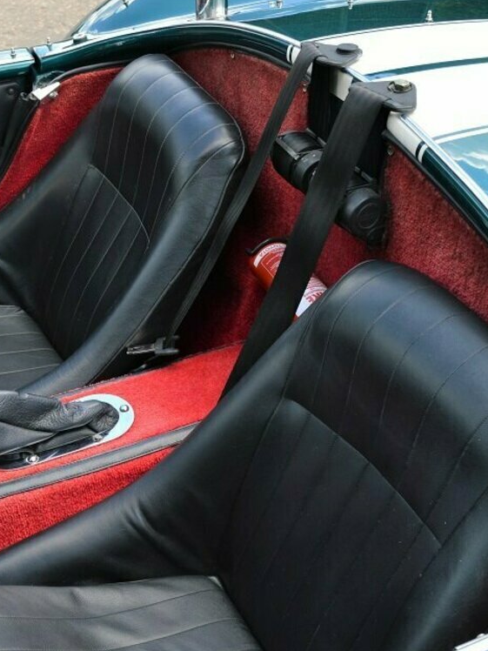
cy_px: 344
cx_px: 140
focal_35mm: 58
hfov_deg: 25.1
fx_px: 1086
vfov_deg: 33.3
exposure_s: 1/125
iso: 110
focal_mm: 25
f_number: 5.6
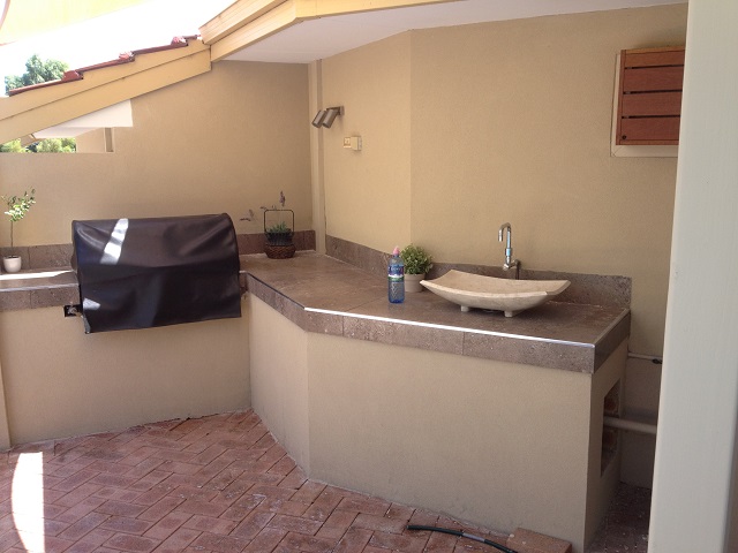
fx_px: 746
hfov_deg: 52.6
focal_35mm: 35
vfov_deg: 40.7
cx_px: 369
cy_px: 276
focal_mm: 4.28
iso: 64
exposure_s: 1/232
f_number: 2.4
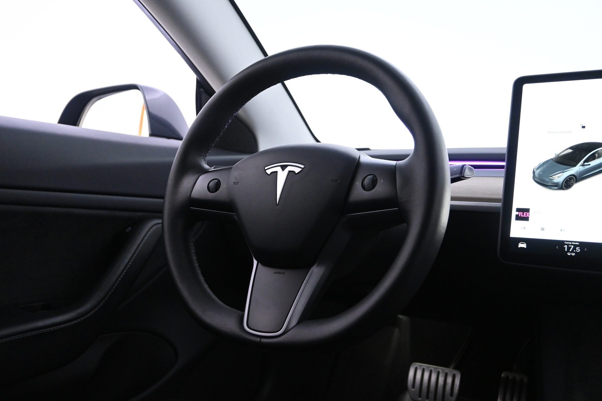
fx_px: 539
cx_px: 301
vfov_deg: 40.8
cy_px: 200
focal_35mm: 32
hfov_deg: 58.3
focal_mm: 21.5
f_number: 4
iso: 3200
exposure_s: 1/30
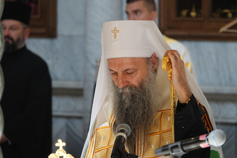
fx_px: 2311
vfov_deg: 3.9
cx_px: 118
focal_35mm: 351
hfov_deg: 5.9
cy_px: 79
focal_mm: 128.59
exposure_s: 1/40
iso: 800
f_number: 4
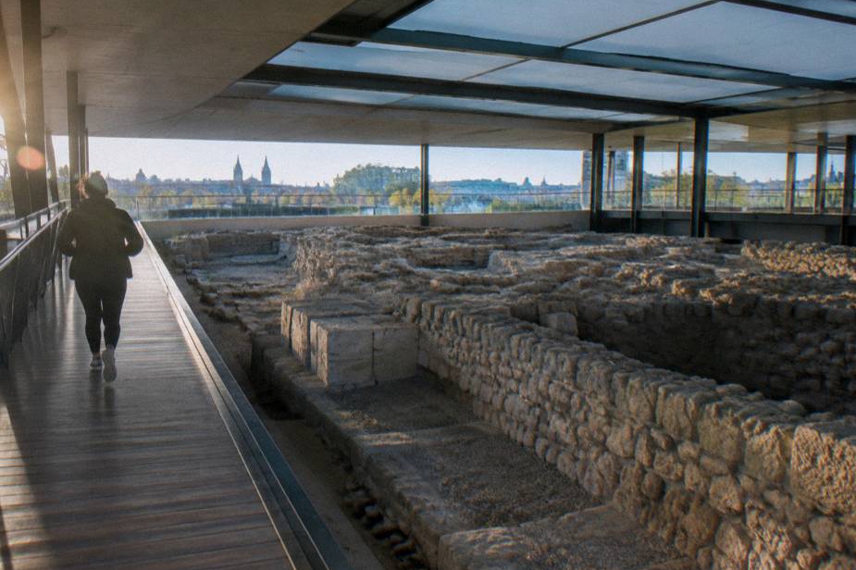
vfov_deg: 25.5
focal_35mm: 53
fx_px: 1260
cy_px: 304
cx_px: 403
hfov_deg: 37.5
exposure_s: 1/160
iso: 1250
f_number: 3.5
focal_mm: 49
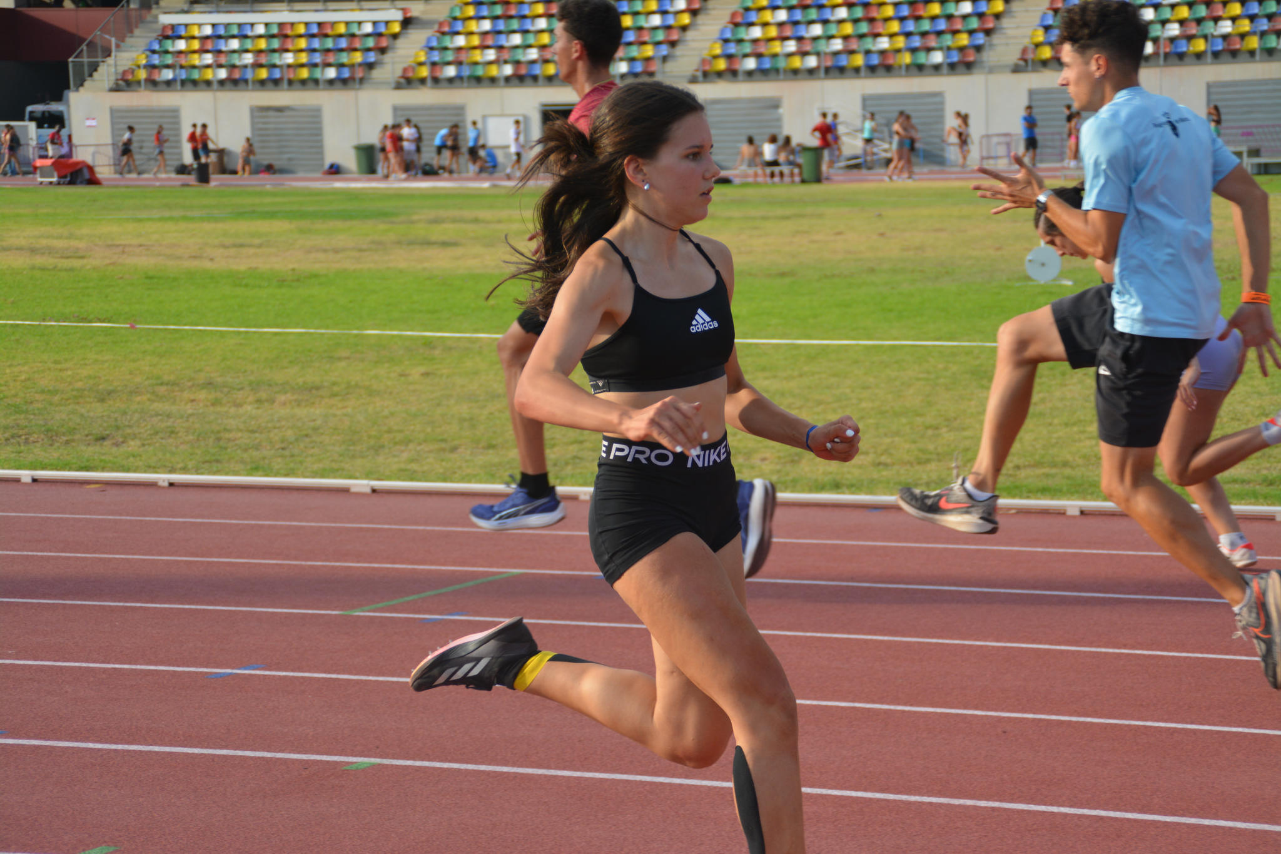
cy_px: 427
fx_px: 4003
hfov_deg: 18.2
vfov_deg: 12.2
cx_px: 640
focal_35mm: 112
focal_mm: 75
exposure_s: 1/1250
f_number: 5.6
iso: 400
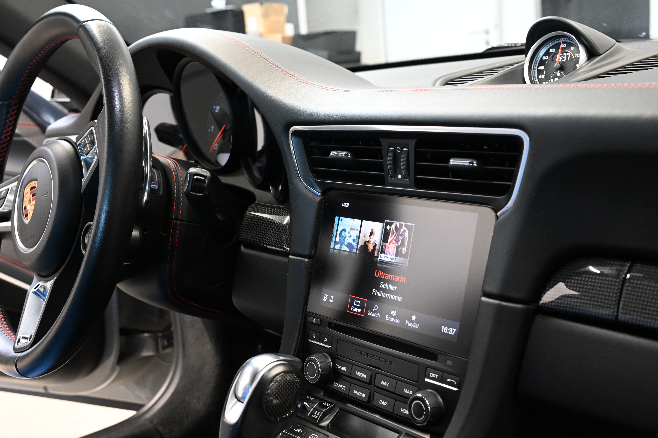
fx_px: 809
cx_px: 329
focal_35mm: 44
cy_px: 219
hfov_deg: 44.3
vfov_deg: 30.3
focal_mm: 29.5
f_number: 6.3
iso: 2000
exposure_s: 1/40
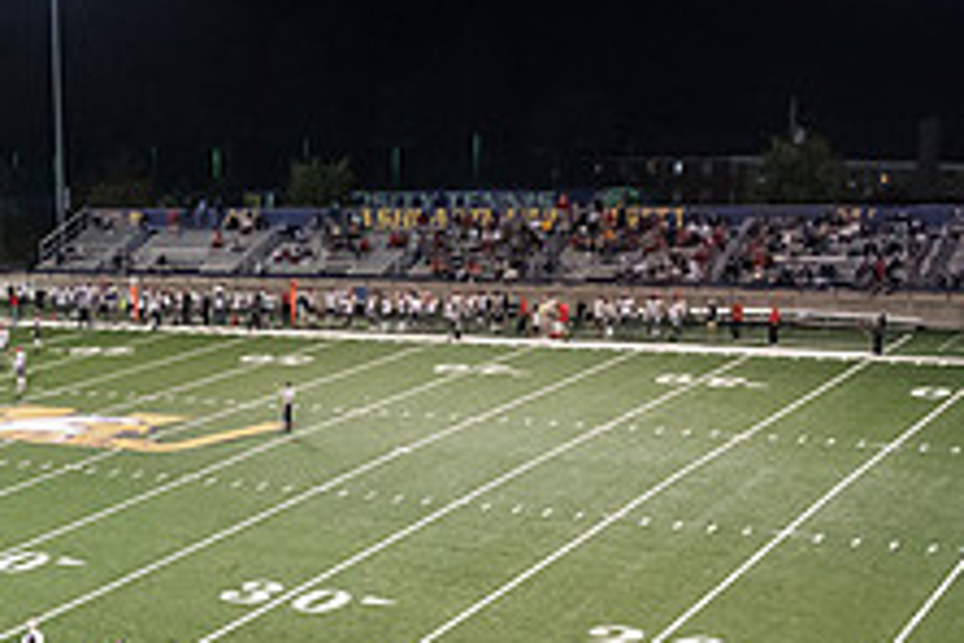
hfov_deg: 25.6
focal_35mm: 73
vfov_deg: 18.2
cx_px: -109
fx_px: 1955
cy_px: 641
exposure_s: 1/320
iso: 4000
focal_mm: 28
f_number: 3.2
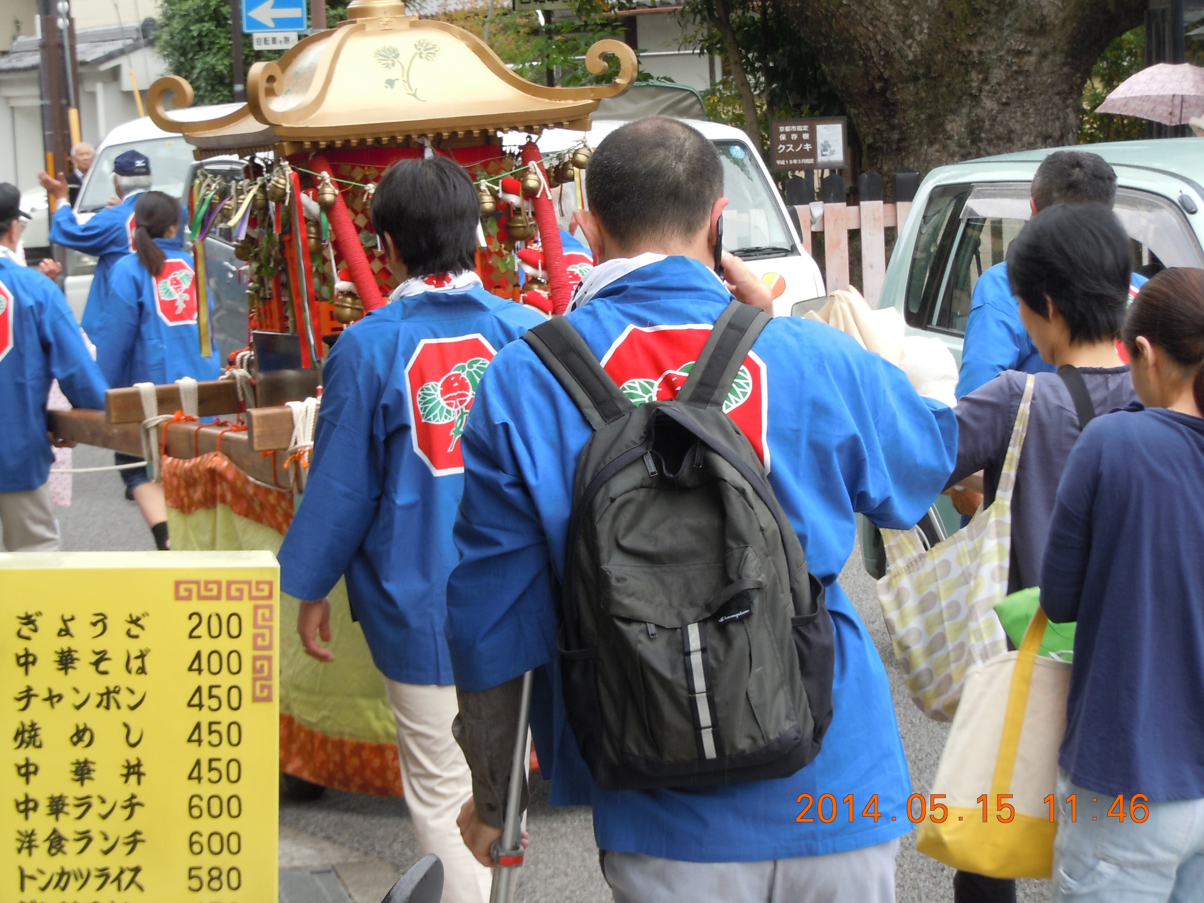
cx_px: 602
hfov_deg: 16.4
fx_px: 4174
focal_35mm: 120
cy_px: 452
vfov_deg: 12.3
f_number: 5.4
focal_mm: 21.5
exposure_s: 1/100
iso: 125
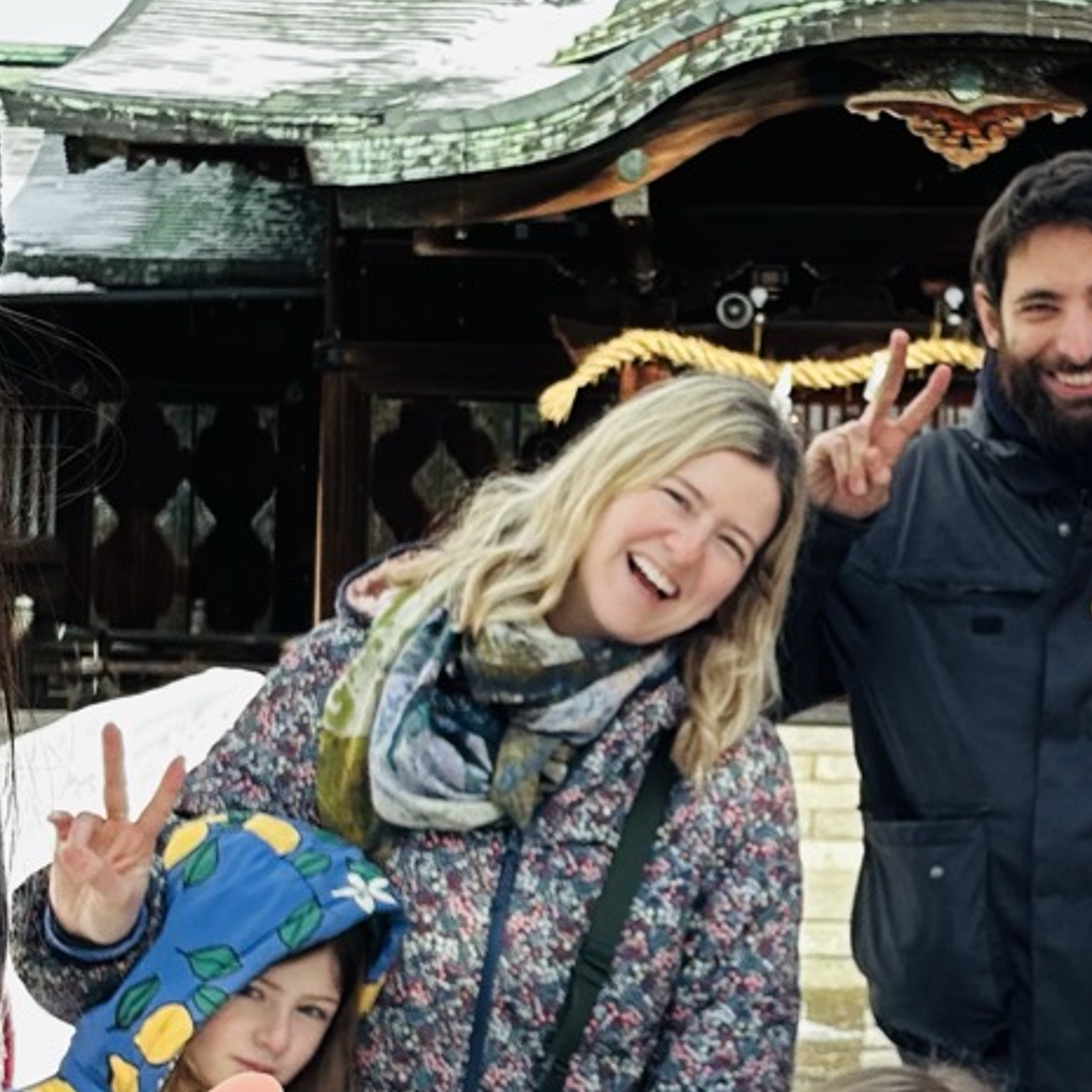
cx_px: 928
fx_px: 2498
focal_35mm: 70
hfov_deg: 24.1
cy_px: 571
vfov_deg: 24.7
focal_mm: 2.69
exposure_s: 1/530
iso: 25
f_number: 1.9
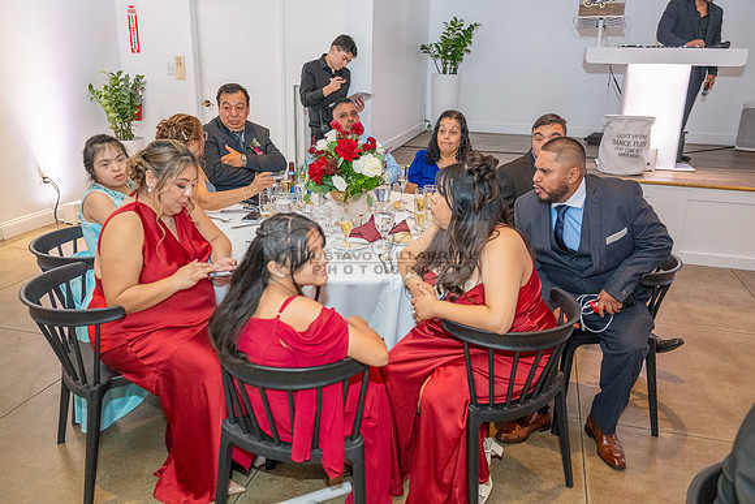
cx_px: 378
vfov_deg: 44.3
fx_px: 619
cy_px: 252
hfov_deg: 62.8
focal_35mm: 30
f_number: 2.8
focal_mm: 29.5
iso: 2000
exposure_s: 1/200
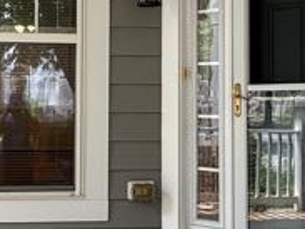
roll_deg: -0.1
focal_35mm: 64
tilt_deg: +1.0
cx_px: 83
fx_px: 564
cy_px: 91
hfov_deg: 29.9
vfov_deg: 22.9
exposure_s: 1/99
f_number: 2.2
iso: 64
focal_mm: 2.22
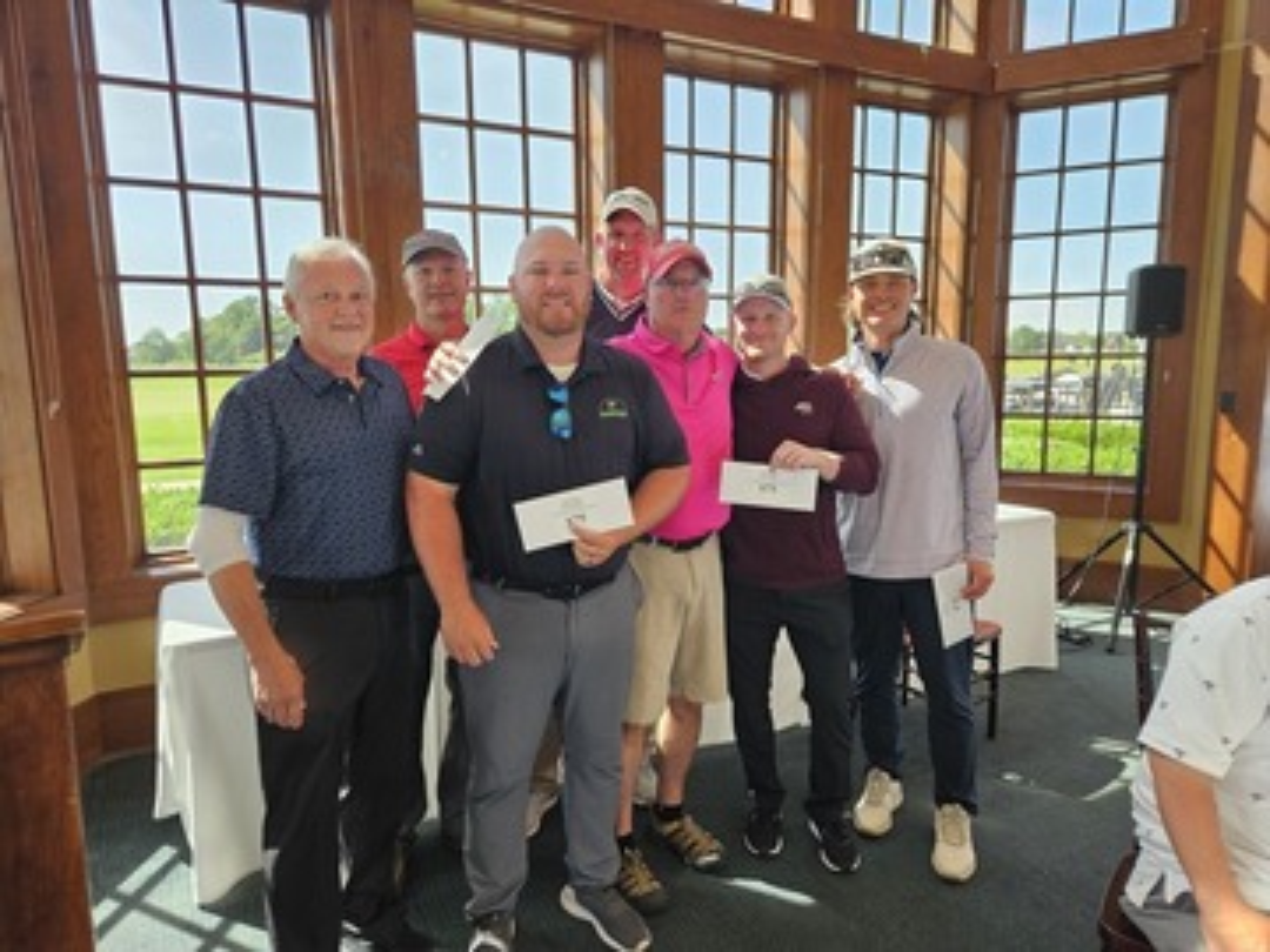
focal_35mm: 23
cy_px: 476
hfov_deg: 73.9
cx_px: 635
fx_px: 844
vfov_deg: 58.9
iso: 125
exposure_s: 1/120
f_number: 1.8
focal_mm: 5.4
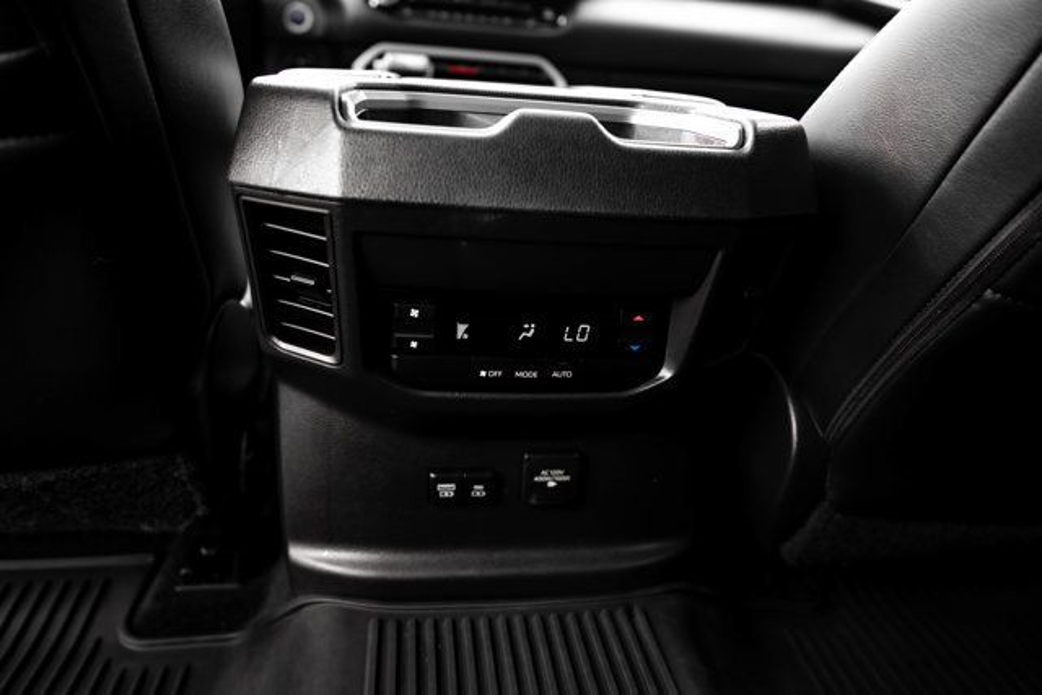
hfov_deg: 73.7
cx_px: 521
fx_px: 695
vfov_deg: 53.2
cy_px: 348
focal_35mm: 24
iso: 400
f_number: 2.8
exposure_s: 1/200
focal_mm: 24
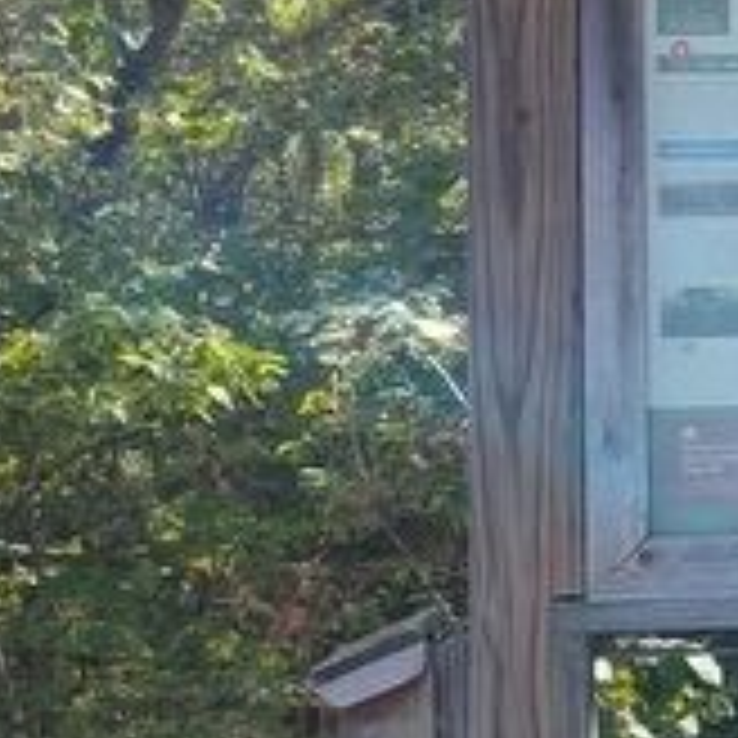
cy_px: 274
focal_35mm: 99
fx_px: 2388
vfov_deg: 17.5
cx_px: 1174
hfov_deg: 15.8
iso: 100
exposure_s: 1/370
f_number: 1.8
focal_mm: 5.56
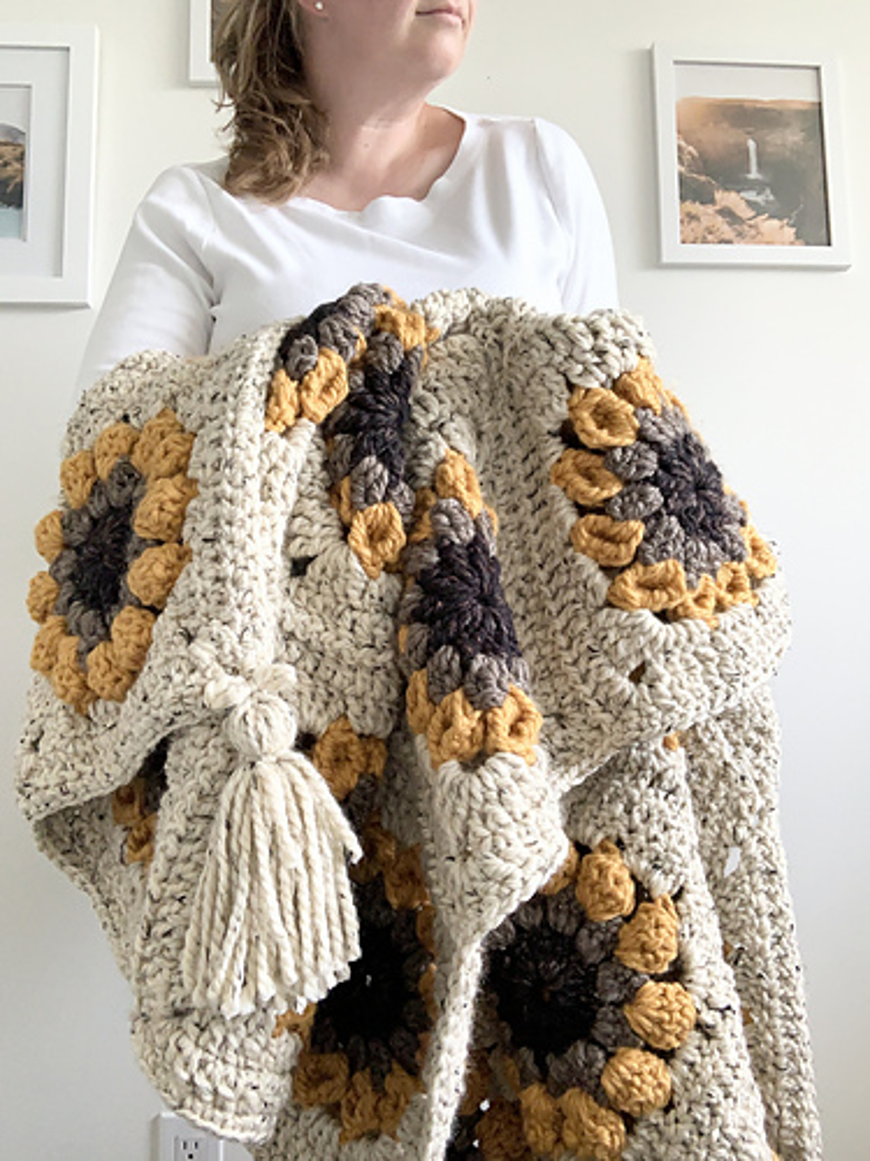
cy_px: 580
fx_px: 1072
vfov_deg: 56.8
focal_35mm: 32
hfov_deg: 44.2
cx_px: 435
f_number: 2.2
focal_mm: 2.87
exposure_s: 1/60
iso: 160
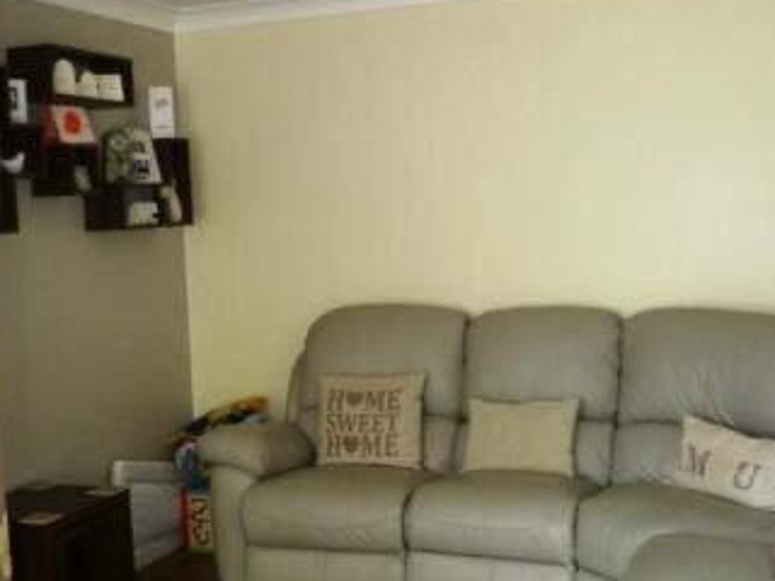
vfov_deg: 28.2
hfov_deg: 37.3
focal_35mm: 51
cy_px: 418
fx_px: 1142
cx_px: 297
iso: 250
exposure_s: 1/30
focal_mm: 5
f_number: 2.8
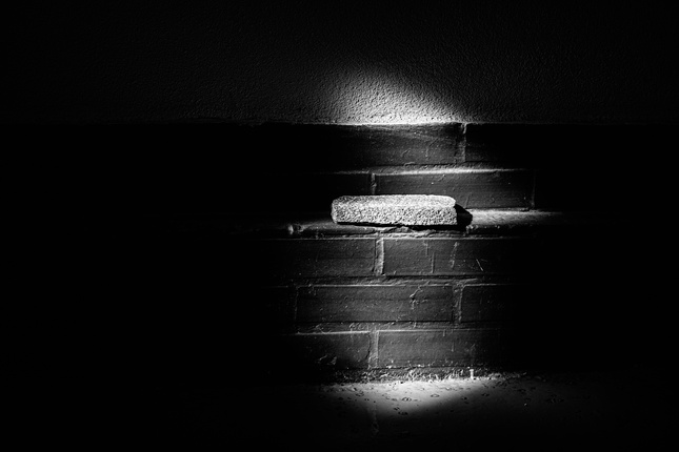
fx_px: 943
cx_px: 340
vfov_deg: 27.0
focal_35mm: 50
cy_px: 226
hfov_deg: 39.6
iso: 100
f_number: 3.5
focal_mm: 50
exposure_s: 1/125
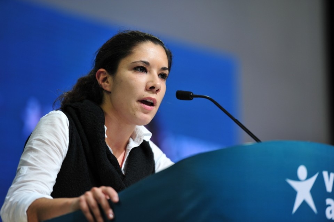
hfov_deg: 10.3
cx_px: 167
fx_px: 1855
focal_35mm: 200
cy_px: 111
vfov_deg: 6.9
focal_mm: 200
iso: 320
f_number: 3.2
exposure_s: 1/125
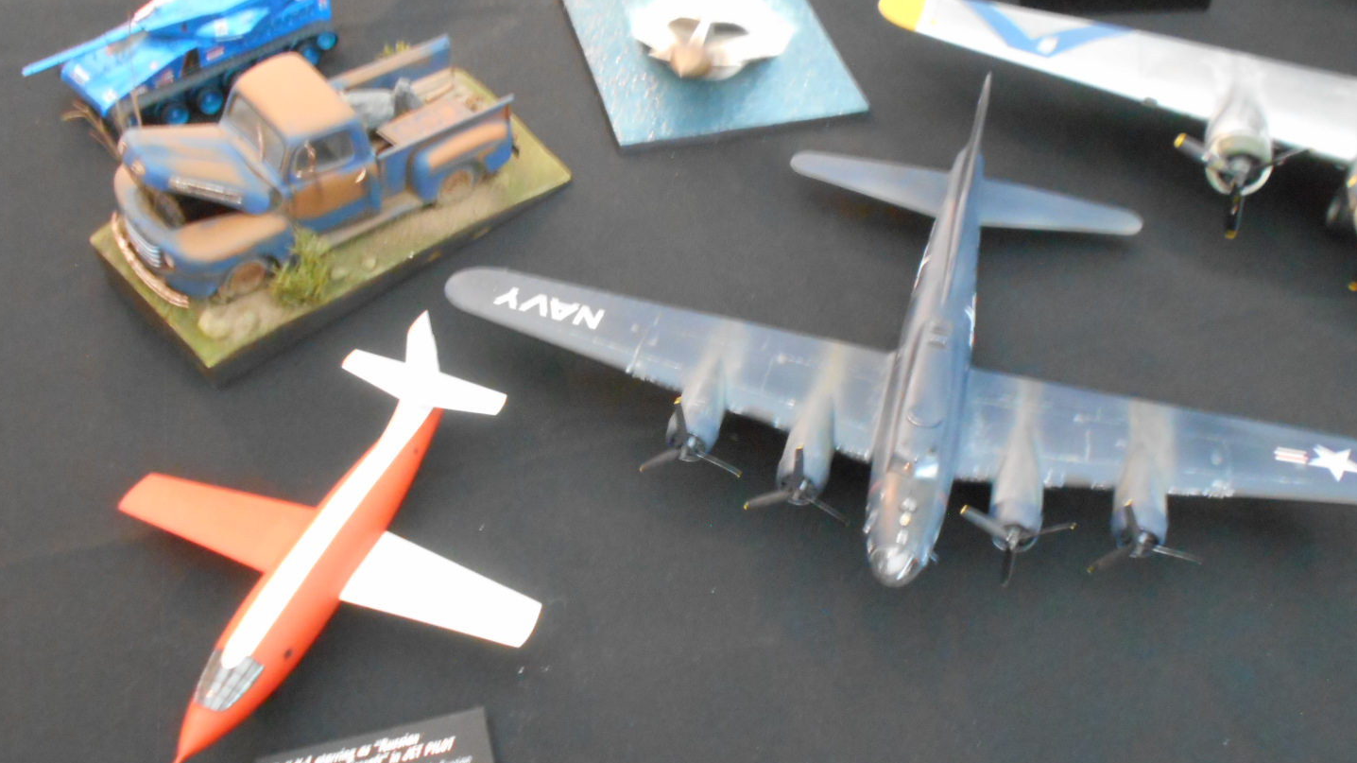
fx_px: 1223
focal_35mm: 34
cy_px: 422
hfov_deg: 58.0
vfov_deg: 34.6
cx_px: 690
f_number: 3.4
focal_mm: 5.1
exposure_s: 1/8
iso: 640
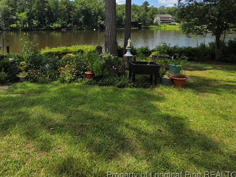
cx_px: 78
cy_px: 34
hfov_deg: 74.0
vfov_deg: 56.4
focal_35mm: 22
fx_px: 150
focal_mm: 2.2
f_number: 1.9
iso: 40
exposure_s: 1/2016
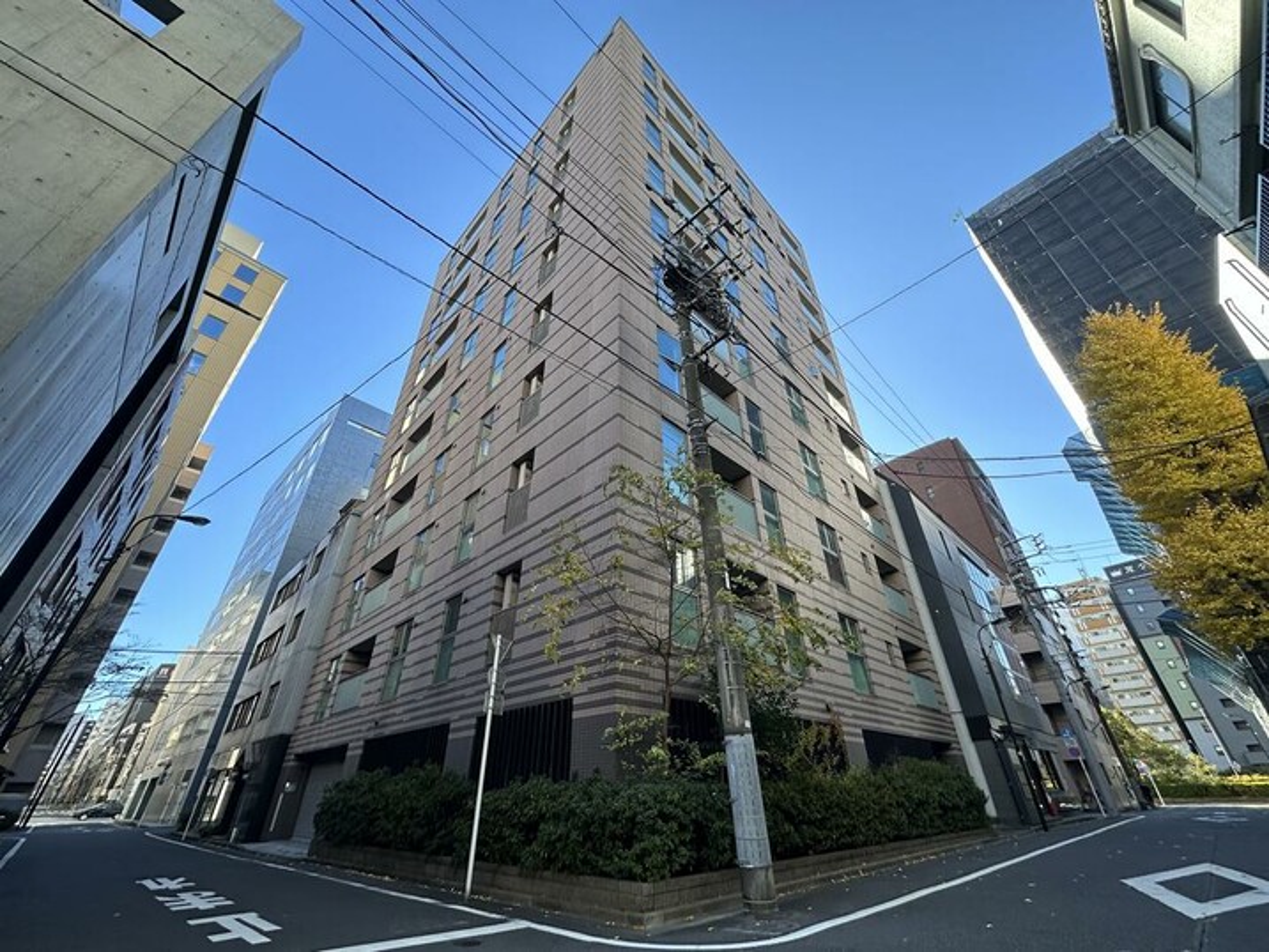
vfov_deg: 85.7
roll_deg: +1.2
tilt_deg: +33.7
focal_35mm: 14
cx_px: 634
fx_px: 513
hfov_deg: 102.1
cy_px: 476
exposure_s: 1/338
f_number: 2.2
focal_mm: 2.22
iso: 40
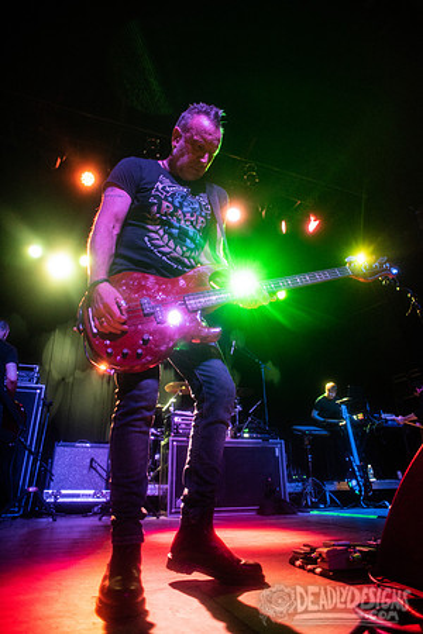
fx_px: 352
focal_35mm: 20
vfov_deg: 84.0
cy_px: 317
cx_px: 212
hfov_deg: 61.9
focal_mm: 20
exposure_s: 1/500
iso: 3200
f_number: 3.2
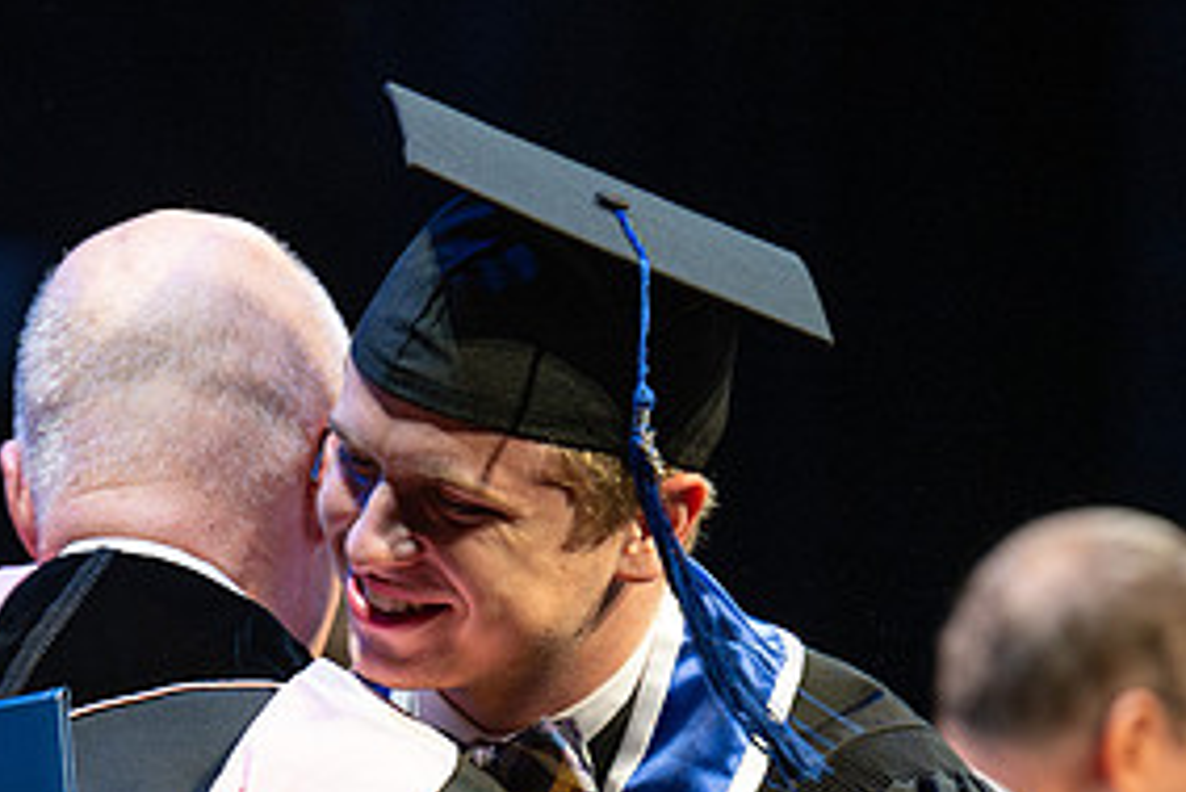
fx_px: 19677
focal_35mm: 597
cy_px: 744
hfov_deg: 3.5
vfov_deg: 2.3
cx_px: 279
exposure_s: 1/400
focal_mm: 195
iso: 1000
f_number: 2.8
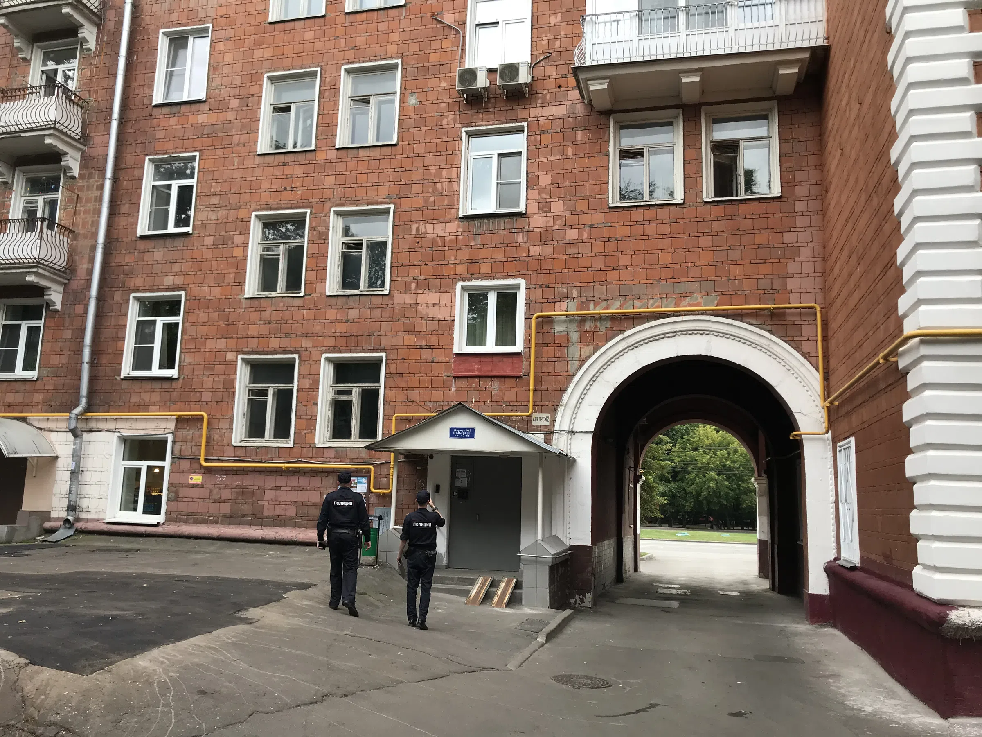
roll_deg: -1.2
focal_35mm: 28
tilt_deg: +10.6
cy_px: 368
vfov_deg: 49.7
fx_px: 794
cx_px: 491
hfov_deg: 63.4
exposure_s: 1/191
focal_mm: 3.99
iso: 20
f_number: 1.8
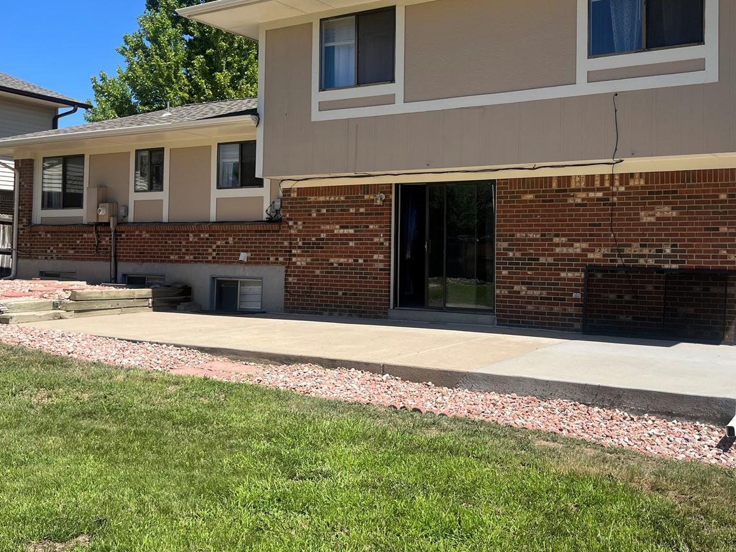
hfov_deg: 51.1
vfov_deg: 39.5
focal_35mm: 36
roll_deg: -0.6
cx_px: 434
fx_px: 765
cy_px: 219
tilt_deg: +2.4
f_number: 1.6
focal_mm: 5.1
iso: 50
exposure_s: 1/2899
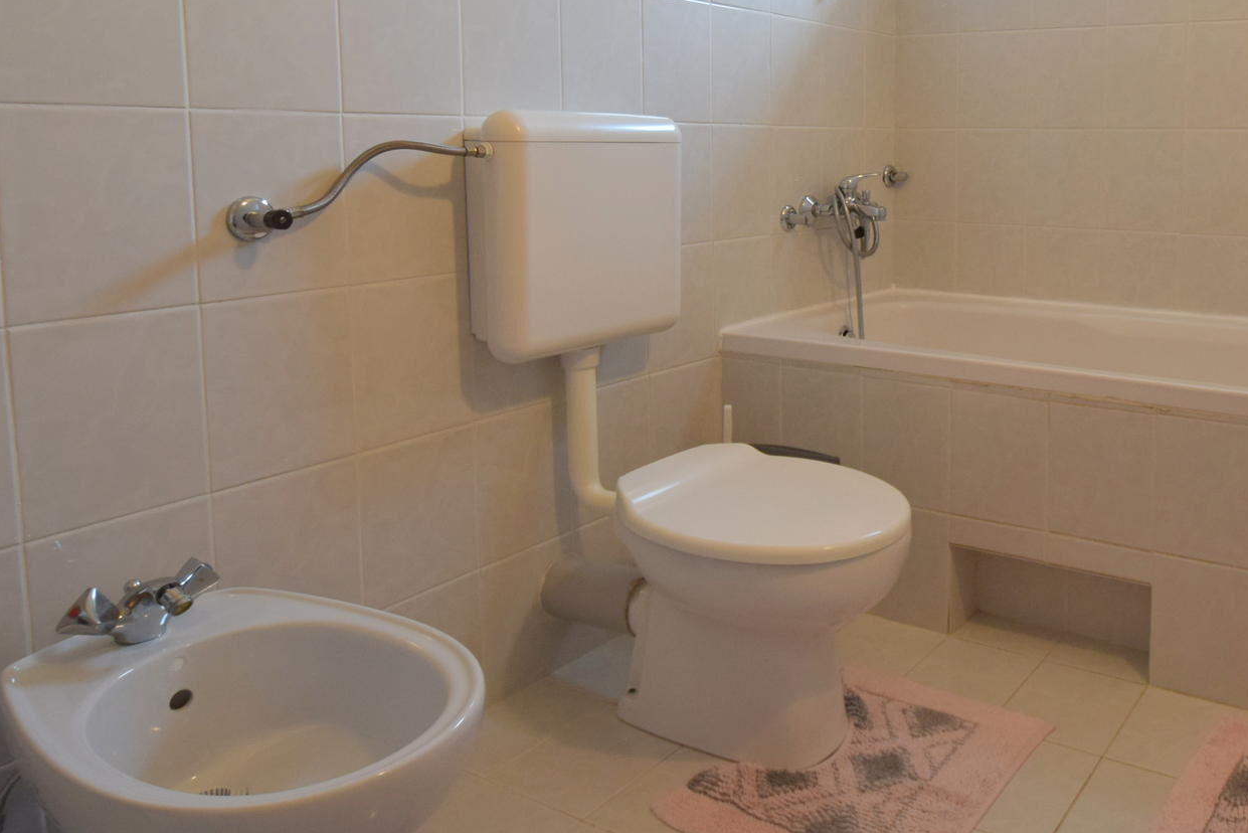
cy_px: 206
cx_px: 931
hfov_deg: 60.3
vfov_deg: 43.5
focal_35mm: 29
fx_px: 1006
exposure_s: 1/60
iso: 450
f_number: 4
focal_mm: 10
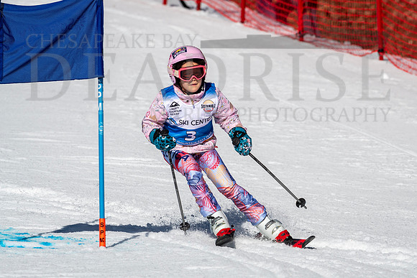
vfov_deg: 2.1
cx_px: 233
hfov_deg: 3.1
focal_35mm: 670
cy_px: 155
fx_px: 7765
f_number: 8
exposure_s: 1/2000
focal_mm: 400
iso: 200
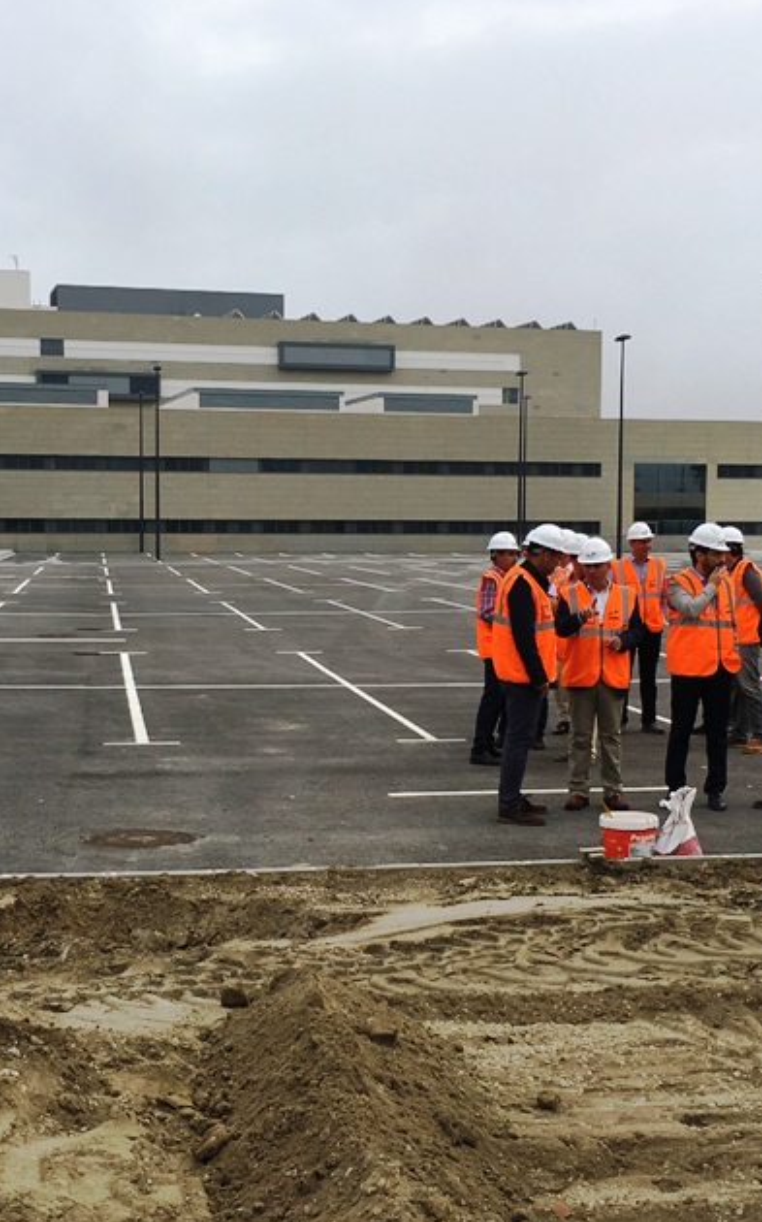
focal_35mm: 50
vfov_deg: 40.3
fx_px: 1664
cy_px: 671
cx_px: 326
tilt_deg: -3.6
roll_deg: -0.4
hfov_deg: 25.8
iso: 25
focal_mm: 4.15
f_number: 2.2
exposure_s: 1/1923
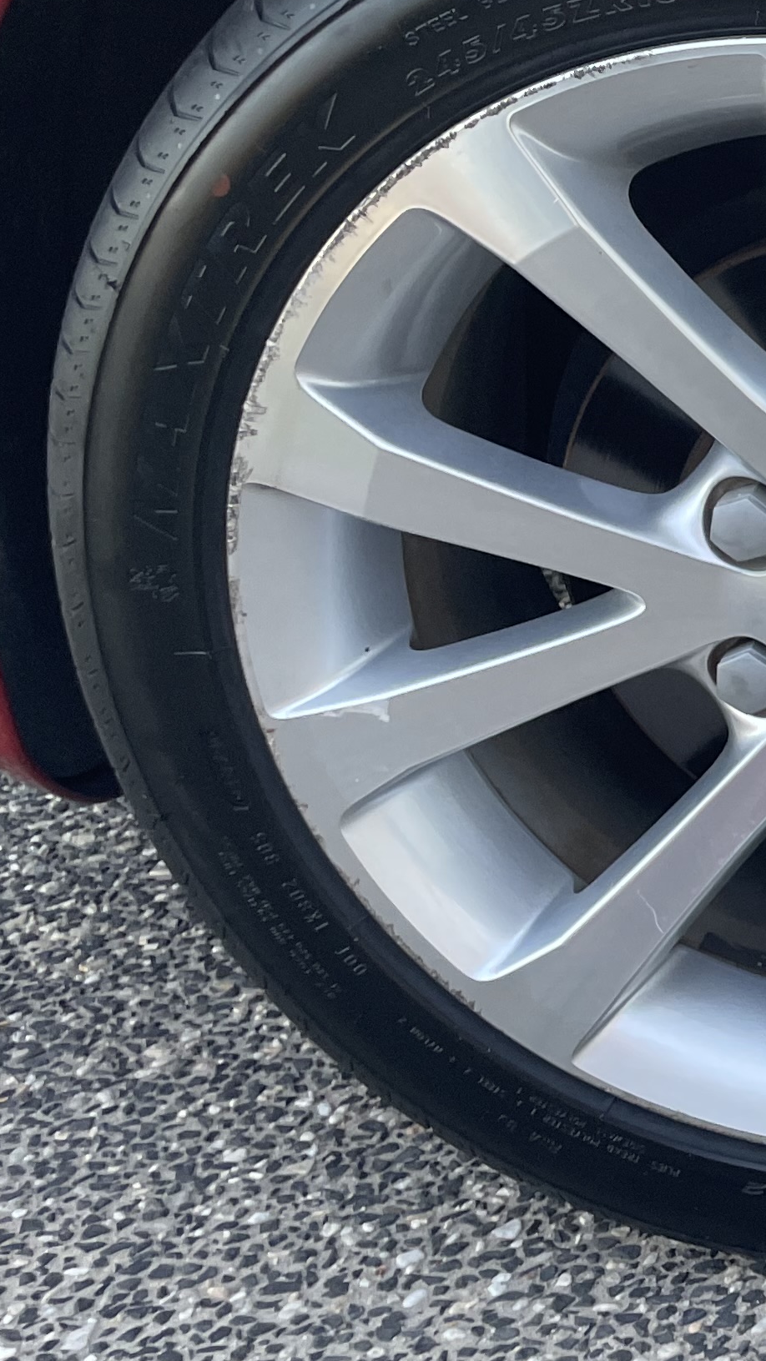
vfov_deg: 30.0
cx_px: 1502
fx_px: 2528
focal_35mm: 70
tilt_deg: -22.8
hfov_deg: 14.5
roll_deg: -4.9
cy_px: 489
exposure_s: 1/121
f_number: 1.6
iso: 125
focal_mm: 4.2
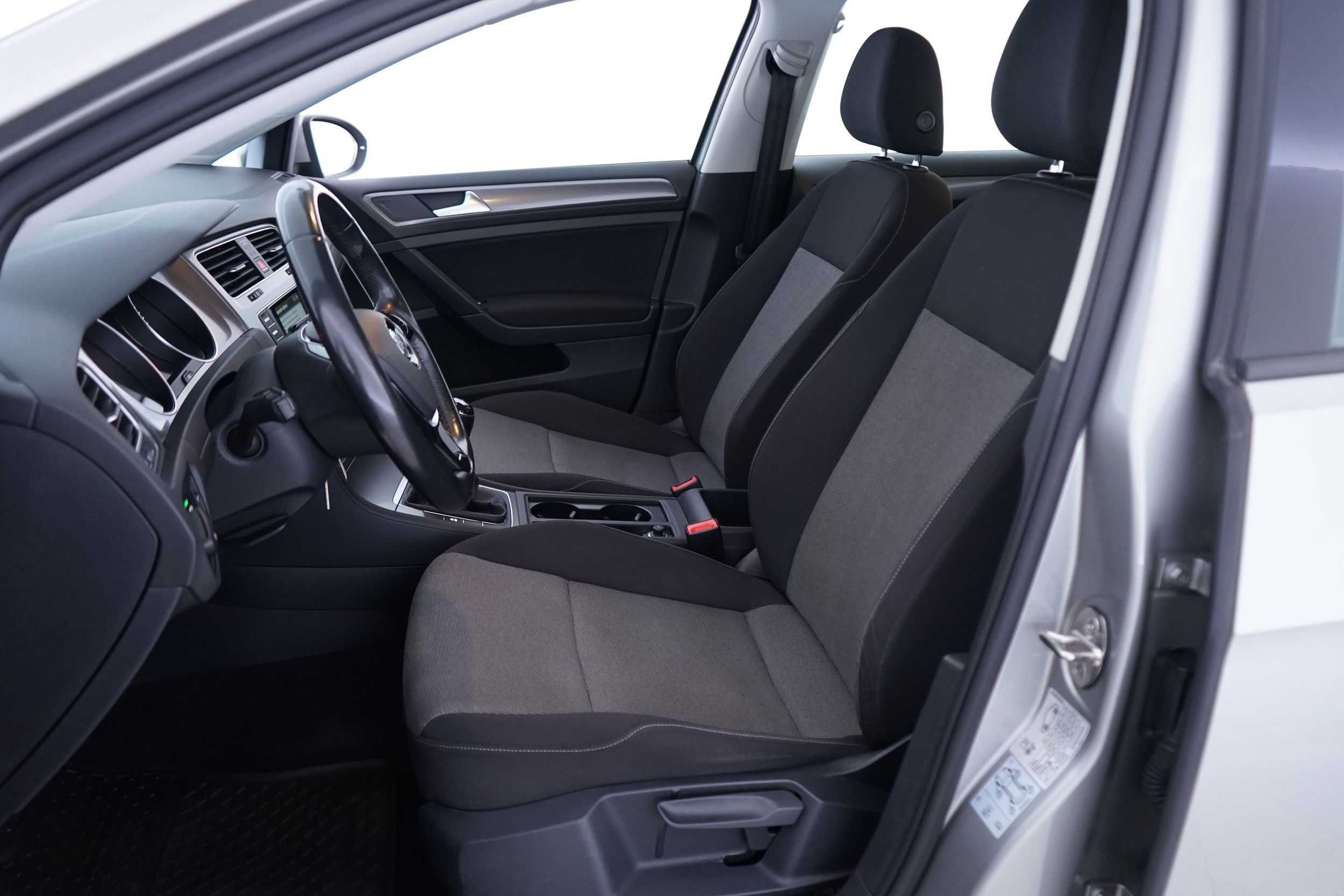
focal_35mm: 28
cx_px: 672
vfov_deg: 46.4
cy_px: 448
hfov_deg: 65.5
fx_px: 1045
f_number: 3.5
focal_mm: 28
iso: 1250
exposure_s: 1/15
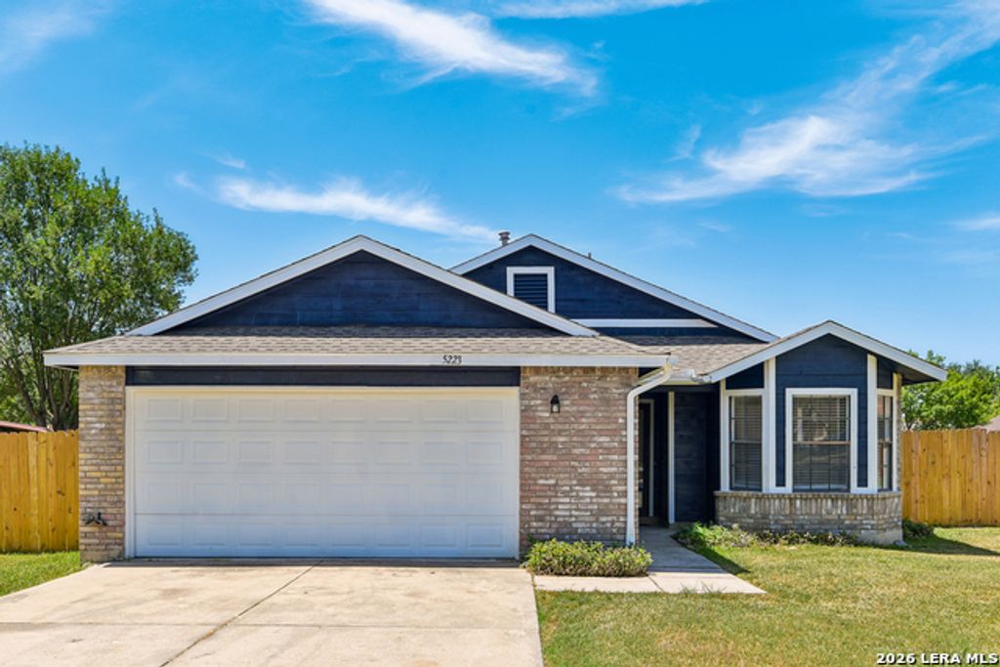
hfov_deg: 60.3
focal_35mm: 31
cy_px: 334
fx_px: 861
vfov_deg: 42.3
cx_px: 500
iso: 400
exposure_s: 1/400
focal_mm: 31
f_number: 8
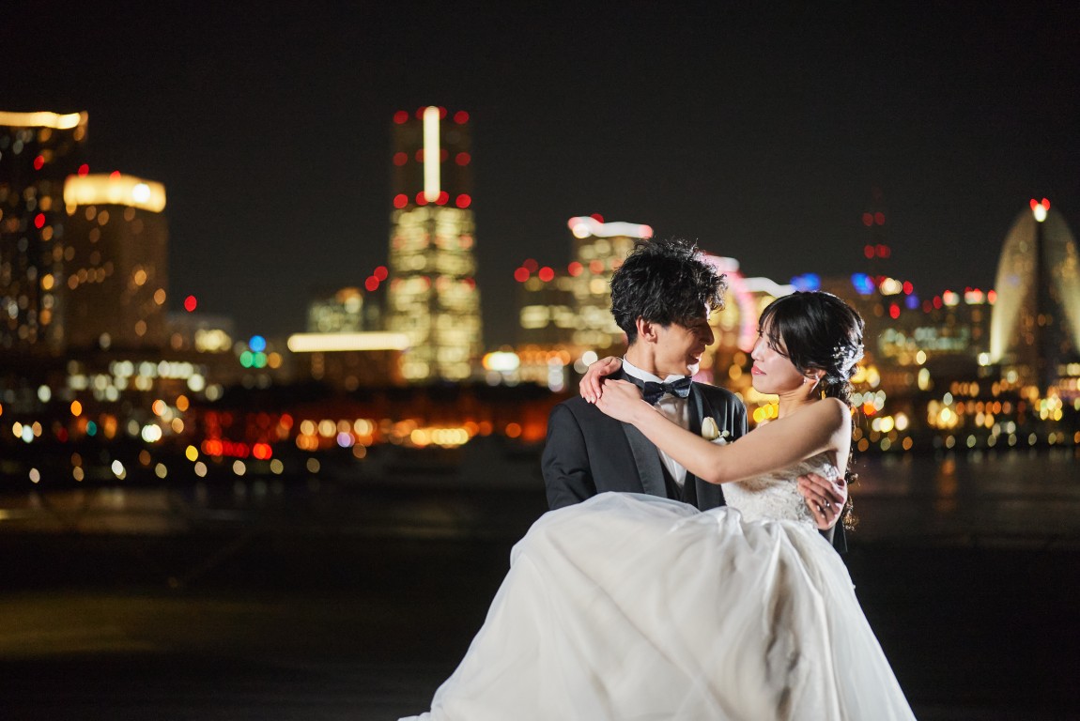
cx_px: 540
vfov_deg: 27.0
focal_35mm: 50
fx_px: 1501
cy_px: 360
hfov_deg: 39.6
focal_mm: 50
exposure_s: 1/160
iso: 1250
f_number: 1.4
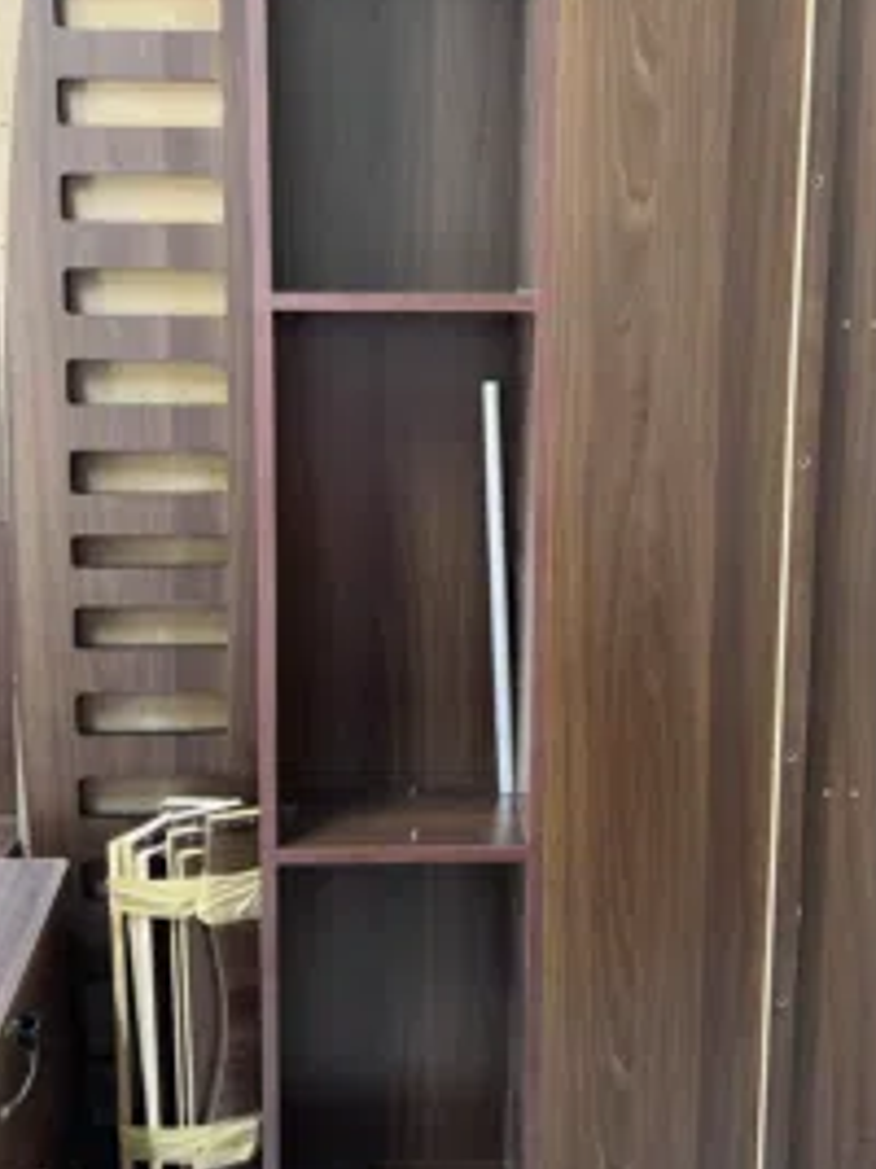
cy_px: 442
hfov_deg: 36.8
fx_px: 1317
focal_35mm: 39
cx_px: 447
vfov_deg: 47.5
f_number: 1.5
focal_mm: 5.7
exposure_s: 1/50
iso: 320
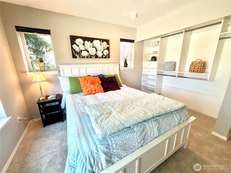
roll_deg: +1.8
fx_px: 93
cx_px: 116
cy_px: 86
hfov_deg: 102.1
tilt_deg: -18.4
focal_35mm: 14
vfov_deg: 85.7
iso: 160
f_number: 2.2
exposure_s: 1/120
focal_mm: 2.22
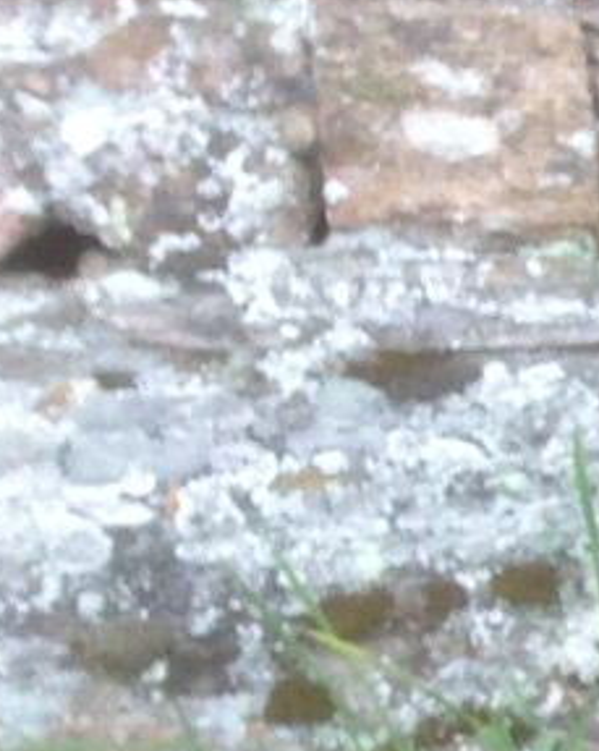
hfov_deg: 5.5
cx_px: 2660
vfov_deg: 8.2
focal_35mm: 230
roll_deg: -0.3
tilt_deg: -20.1
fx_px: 5105
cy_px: 1178
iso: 50
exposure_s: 1/139
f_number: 2.4
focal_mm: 4.12
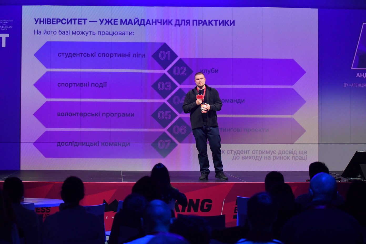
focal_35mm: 105
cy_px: 122
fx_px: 1067
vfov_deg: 13.0
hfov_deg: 19.5
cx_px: 183
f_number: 4
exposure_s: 1/400
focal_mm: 70
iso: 2000
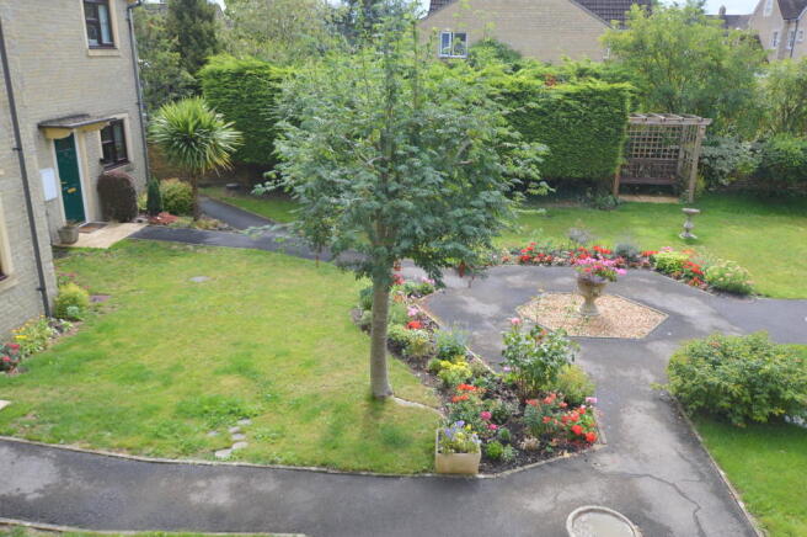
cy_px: 268
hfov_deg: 62.0
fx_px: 672
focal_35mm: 30
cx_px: 404
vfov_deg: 43.5
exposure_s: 1/200
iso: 200
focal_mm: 20
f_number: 7.1
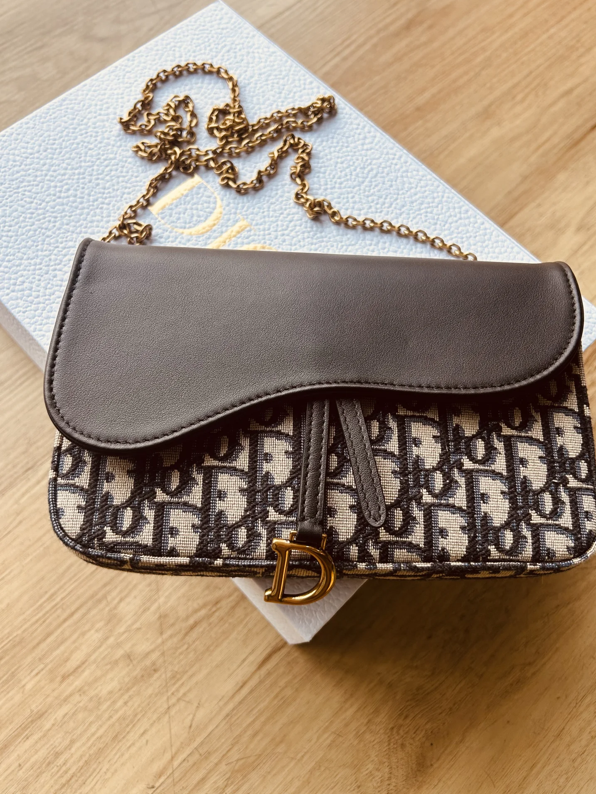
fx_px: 666
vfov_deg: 61.6
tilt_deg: -66.7
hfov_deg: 48.2
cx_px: 293
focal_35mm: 29
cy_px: 368
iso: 50
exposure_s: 1/389
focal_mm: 5.7
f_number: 1.5
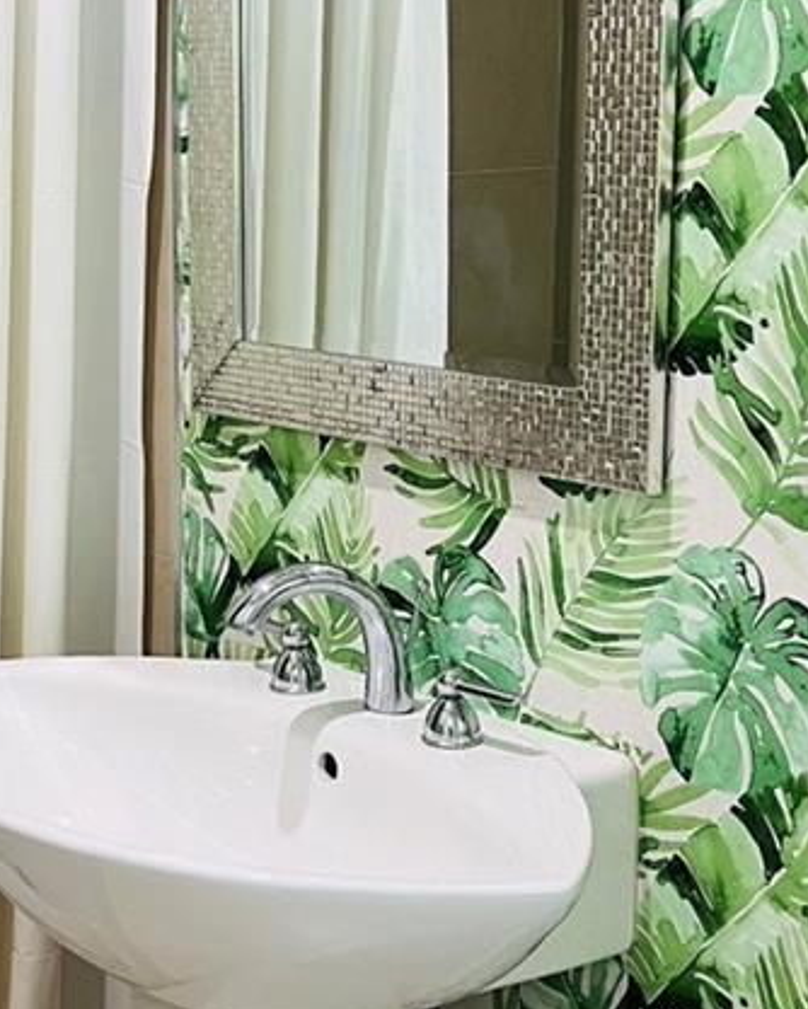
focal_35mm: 73
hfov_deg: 20.9
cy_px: 460
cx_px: 237
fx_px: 2181
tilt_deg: -9.9
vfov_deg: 26.0
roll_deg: +0.5
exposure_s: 1/60
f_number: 1.5
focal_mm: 5.7
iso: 80
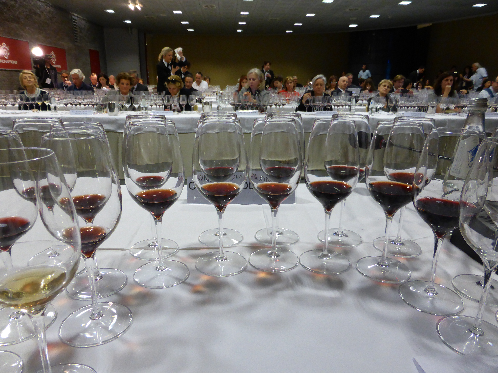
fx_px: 360
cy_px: 186
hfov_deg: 69.4
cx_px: 249
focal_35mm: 25
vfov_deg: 54.9
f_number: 3.3
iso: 400
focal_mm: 4.3
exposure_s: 1/30
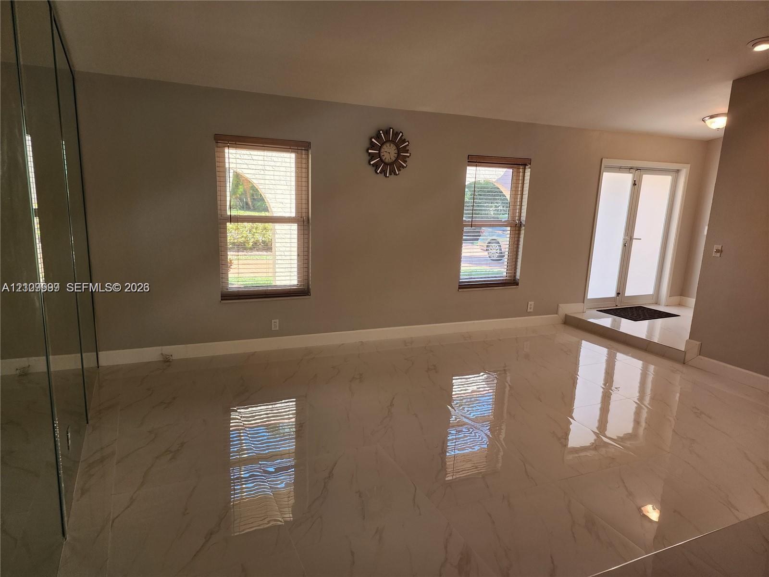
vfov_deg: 58.9
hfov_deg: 73.9
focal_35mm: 23
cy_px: 288
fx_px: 511
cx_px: 384
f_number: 1.8
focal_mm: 6.4
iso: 125
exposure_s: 1/120
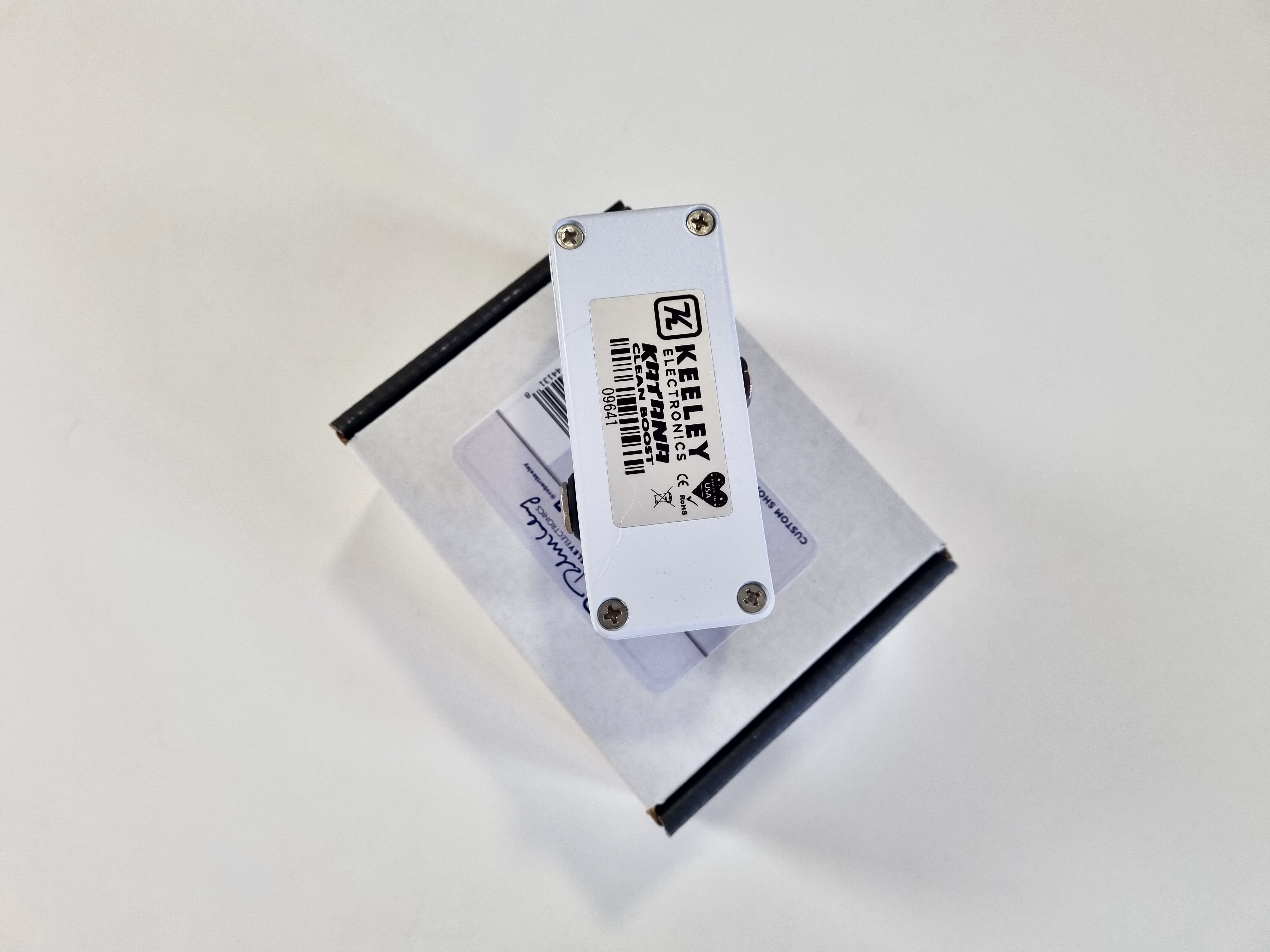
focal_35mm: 26
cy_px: 476
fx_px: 954
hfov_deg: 67.3
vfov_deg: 53.1
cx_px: 635
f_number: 1.8
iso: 100
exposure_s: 1/100
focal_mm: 5.4
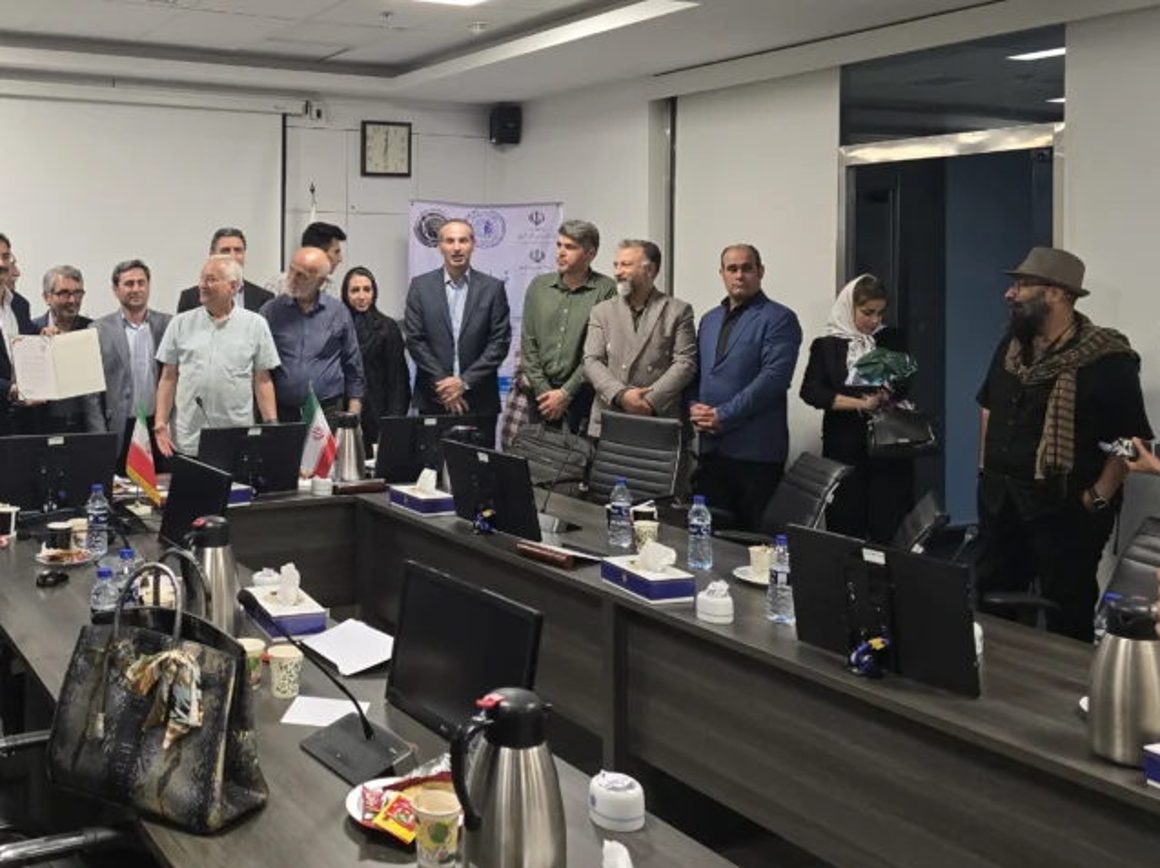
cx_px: 291
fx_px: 1239
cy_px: 247
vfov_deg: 37.9
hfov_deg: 48.3
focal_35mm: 37
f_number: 1.7
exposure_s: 1/100
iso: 320
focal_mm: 6.3
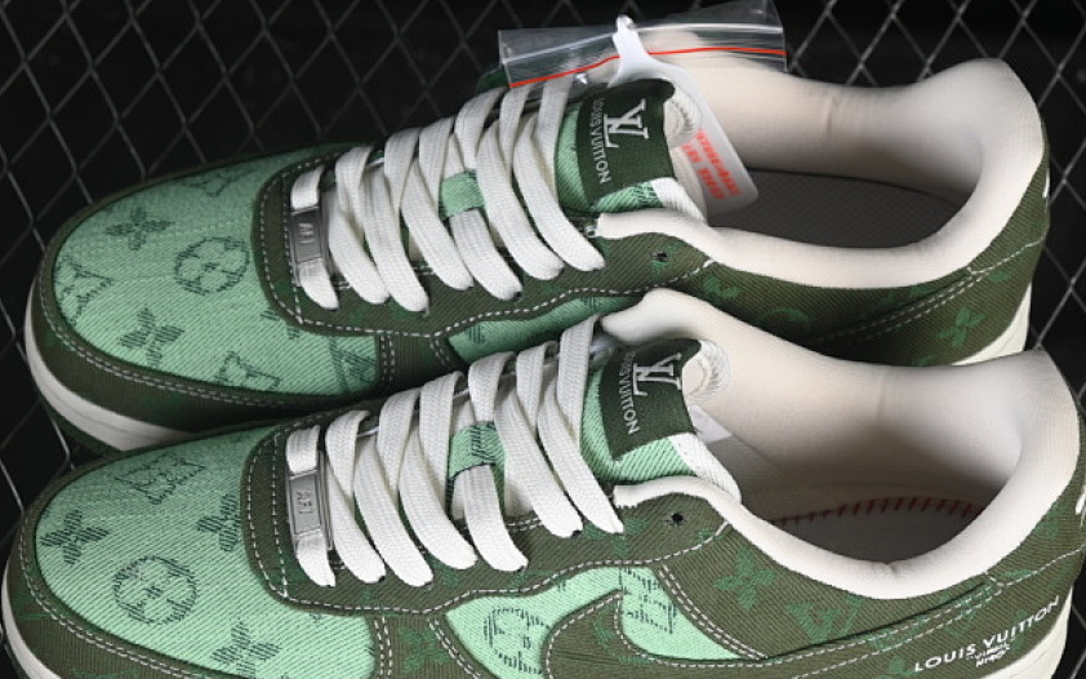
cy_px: 418
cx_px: 558
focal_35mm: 98
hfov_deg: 21.2
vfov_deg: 13.3
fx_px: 2900
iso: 160
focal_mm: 50
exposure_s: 1/80
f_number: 7.1
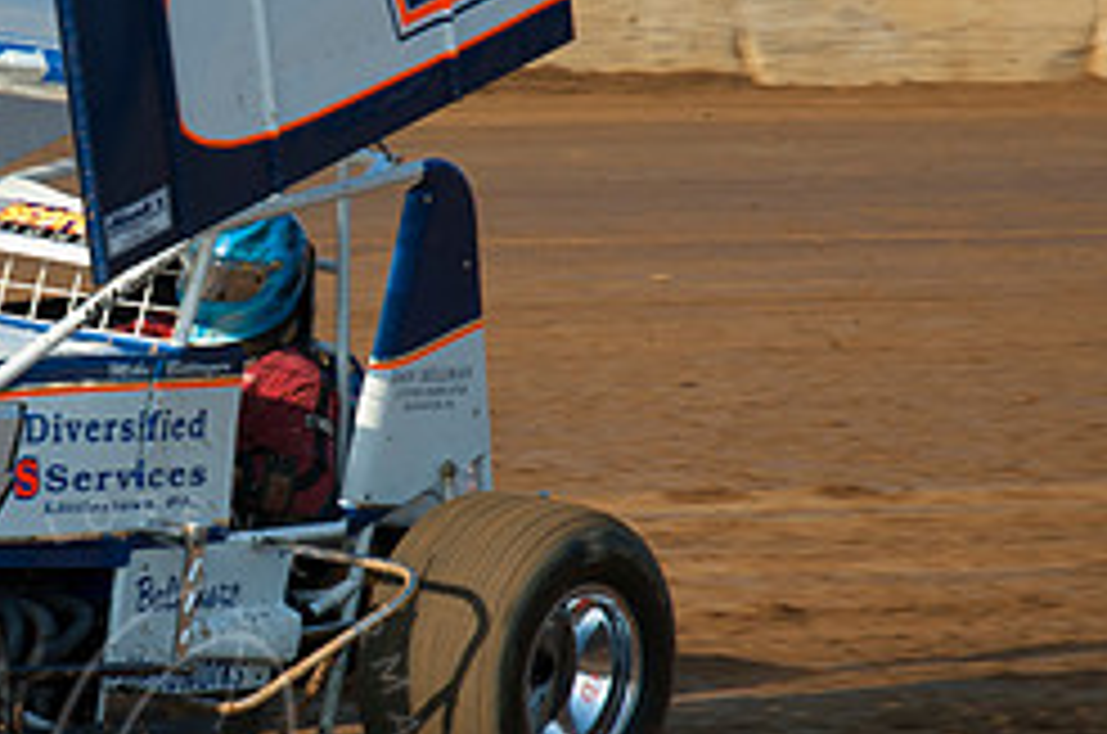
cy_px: 351
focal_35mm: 248
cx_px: 148
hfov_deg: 8.3
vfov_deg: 5.5
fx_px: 7611
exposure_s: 1/500
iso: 200
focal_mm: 70
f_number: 5
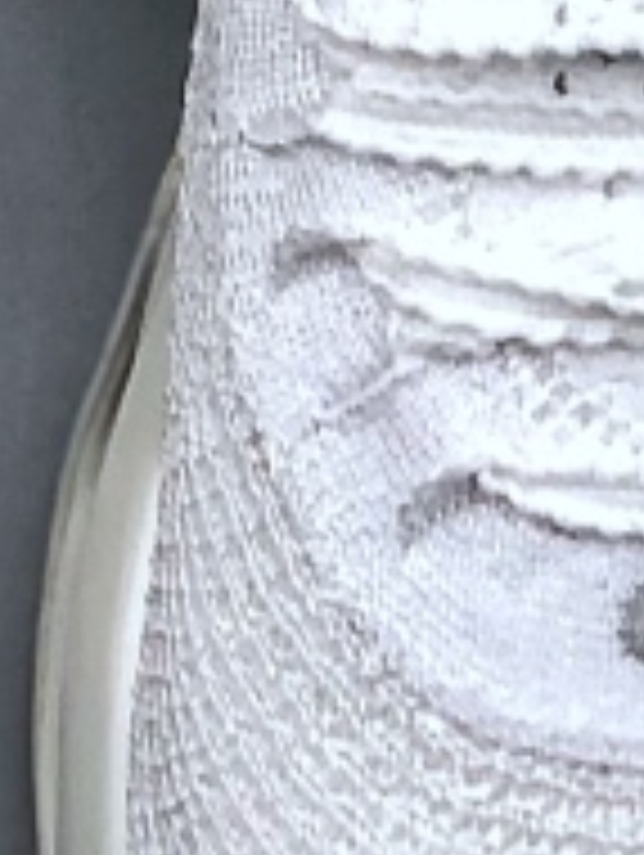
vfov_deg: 4.6
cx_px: -401
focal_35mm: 432
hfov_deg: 3.4
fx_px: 10692
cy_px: -288
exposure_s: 1/100
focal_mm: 6.6
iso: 32
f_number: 2.8
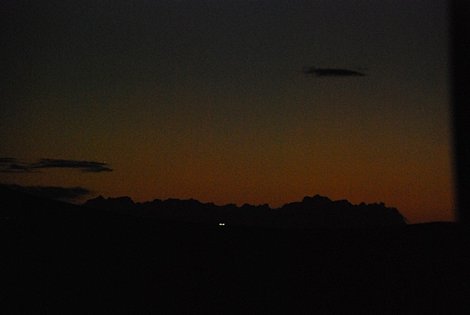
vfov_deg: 7.7
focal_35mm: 180
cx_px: 235
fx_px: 2353
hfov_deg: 11.4
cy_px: 158
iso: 1600
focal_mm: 120
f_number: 5.6
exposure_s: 1/320
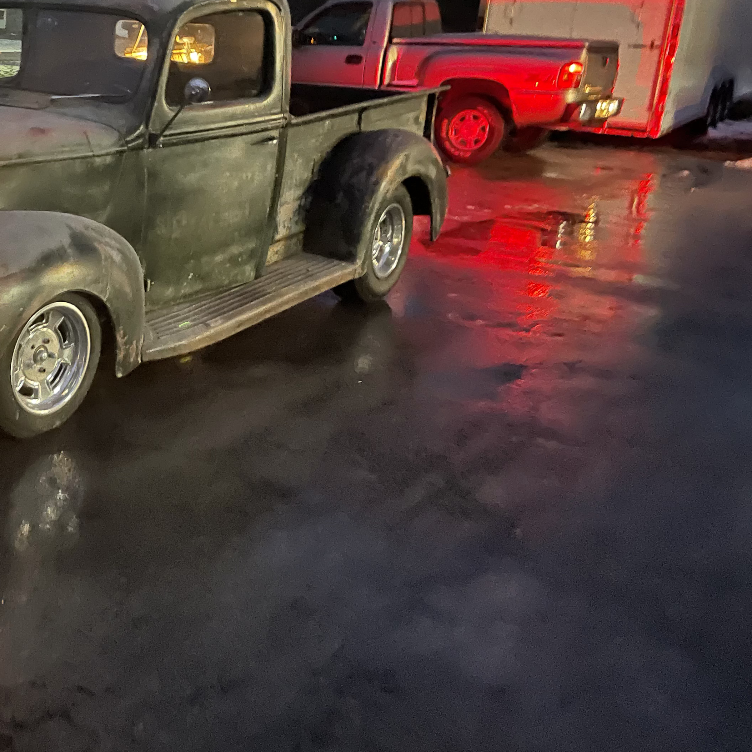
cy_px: 315
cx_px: 51
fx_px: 1081
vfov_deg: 38.2
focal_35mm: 44
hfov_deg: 35.6
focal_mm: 4.2
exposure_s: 1/15
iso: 1250
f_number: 1.6
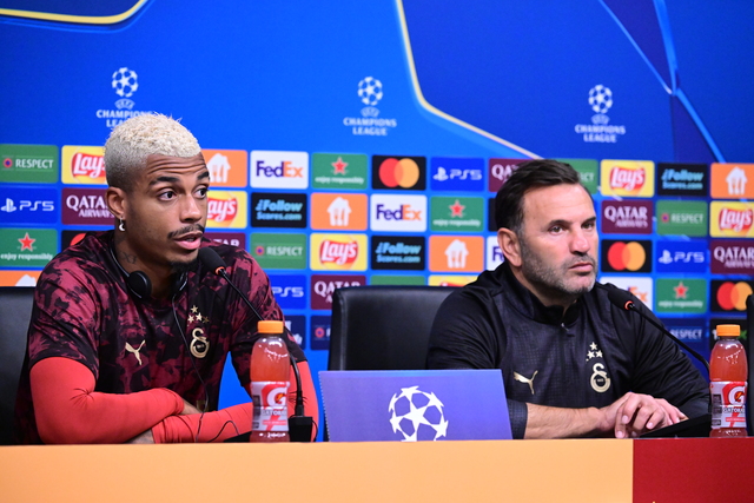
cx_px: 377
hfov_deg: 10.3
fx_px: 4190
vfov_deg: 6.9
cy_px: 252
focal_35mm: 200
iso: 8000
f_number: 5.6
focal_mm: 200
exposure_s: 1/320
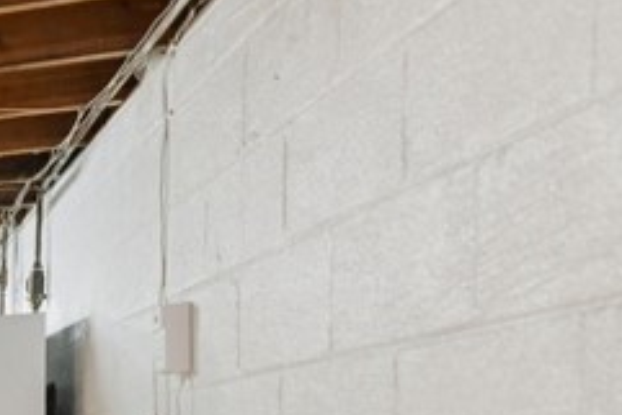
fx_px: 1089
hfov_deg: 16.9
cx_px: -759
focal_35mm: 63
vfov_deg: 20.3
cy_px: 496
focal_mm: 14
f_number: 2.8
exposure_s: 1/20
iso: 200
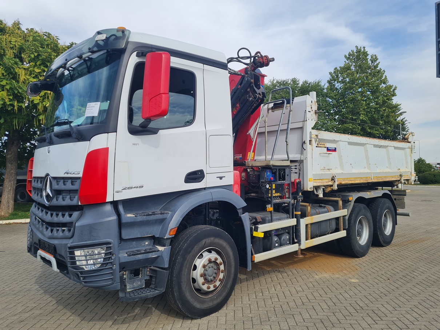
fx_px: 330
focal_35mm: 26
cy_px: 165
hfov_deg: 67.3
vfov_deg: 53.0
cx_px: 220
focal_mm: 5.4
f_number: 1.8
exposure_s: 1/1908
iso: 50
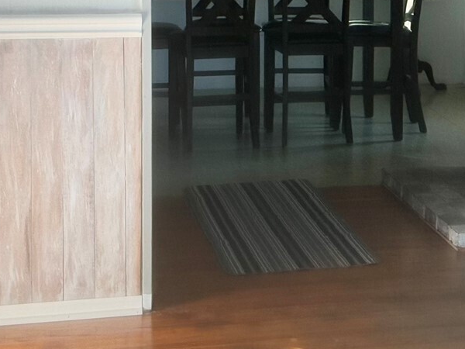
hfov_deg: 15.1
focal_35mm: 128
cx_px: 461
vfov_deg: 11.5
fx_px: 1719
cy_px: -11
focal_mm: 6.76
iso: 125
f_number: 1.78
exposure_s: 1/242
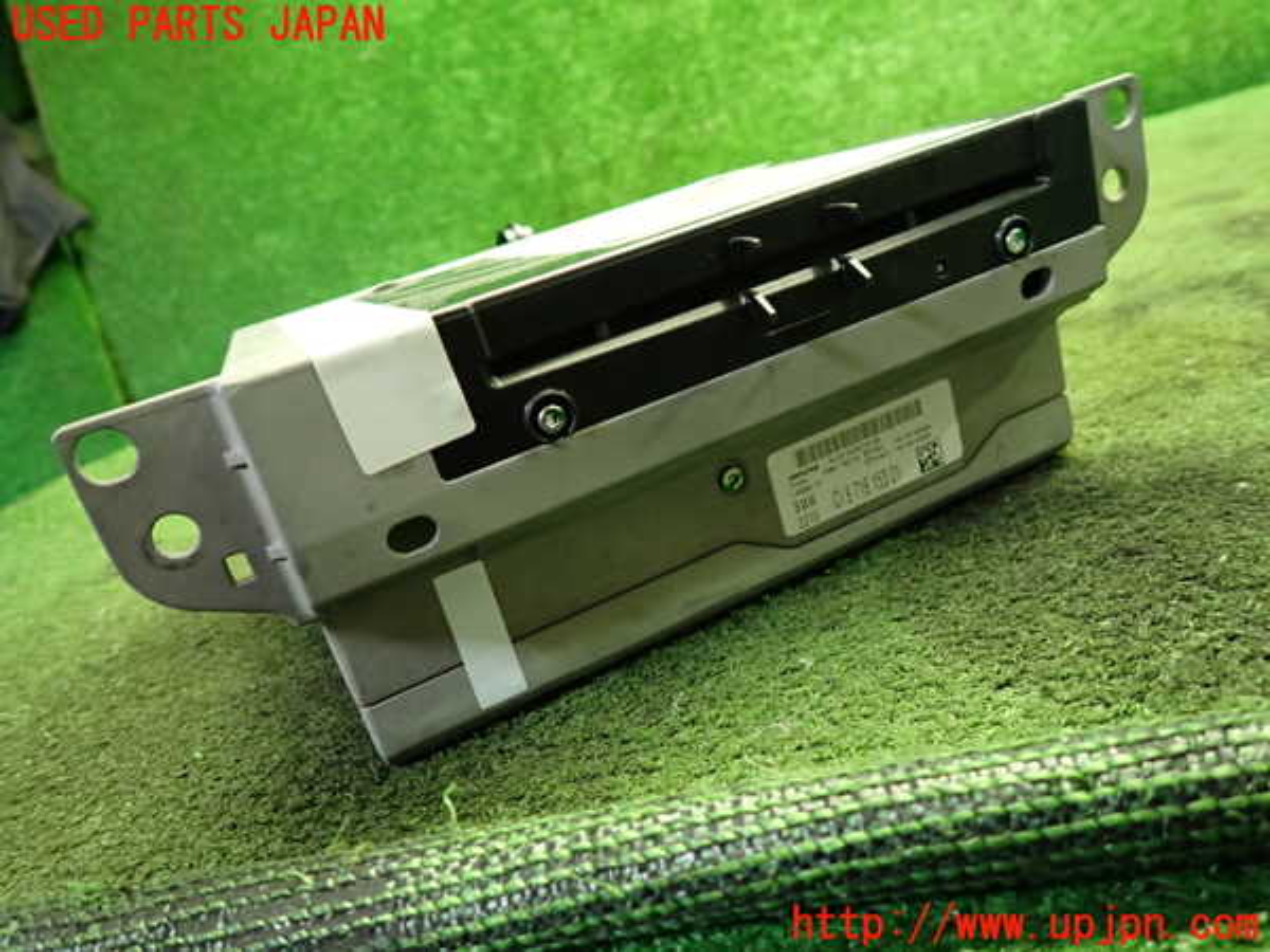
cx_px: 635
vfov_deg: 54.9
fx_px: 917
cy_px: 476
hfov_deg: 69.4
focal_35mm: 25
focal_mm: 4.5
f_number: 2
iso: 500
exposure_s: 1/30
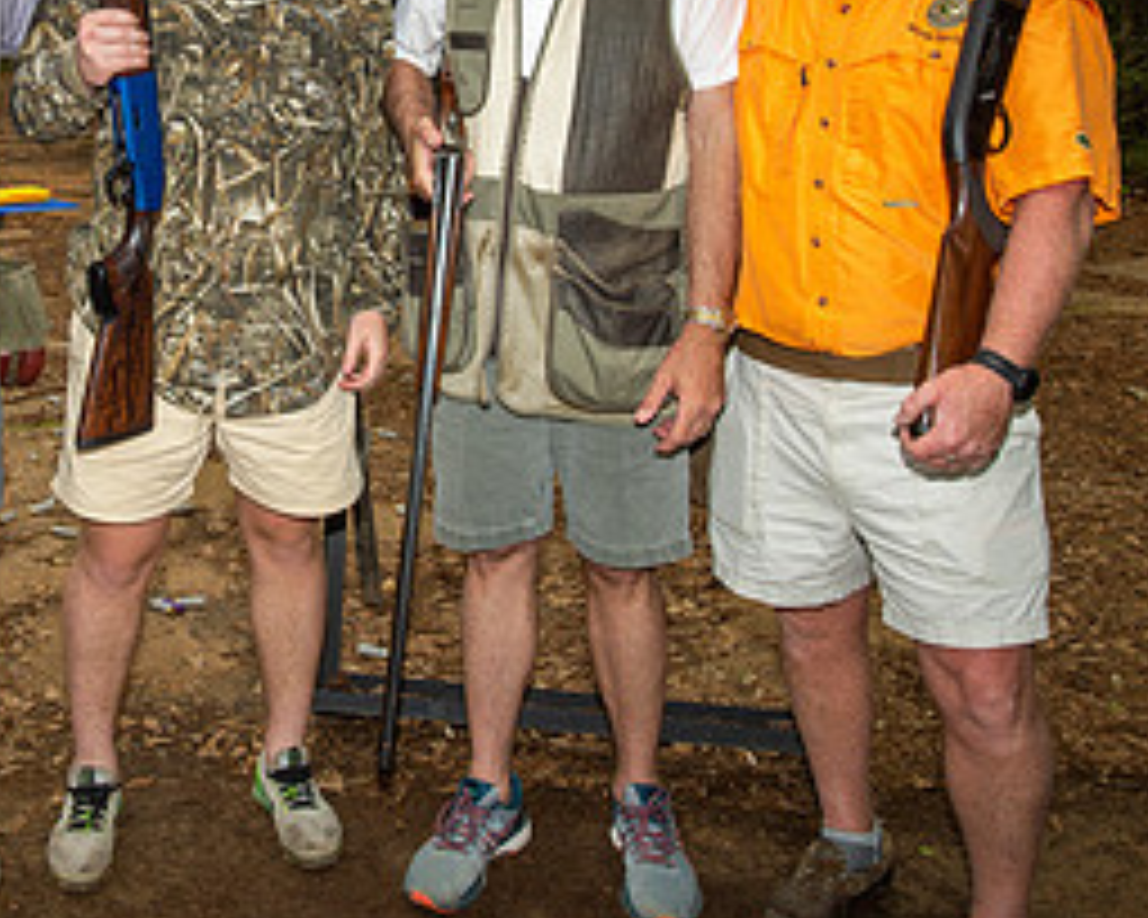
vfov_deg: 31.5
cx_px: 243
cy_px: 220
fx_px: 1597
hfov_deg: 38.2
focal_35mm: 47
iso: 125
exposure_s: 1/125
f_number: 9
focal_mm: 22
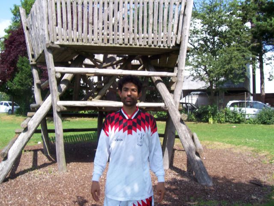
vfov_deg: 41.8
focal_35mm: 34
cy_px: 103
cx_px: 137
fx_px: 269
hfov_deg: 54.0
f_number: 5.1
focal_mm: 5.6
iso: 80
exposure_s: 1/225
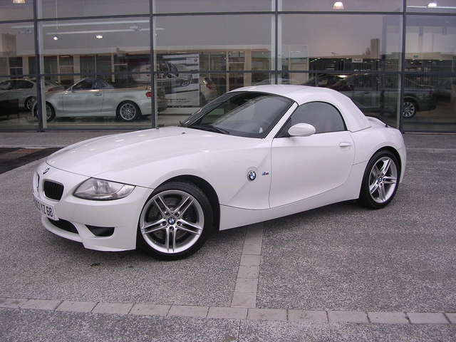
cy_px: 171
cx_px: 228
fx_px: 501
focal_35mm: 38
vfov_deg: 37.7
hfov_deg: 49.0
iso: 100
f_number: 2.8
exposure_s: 1/154
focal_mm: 5.8
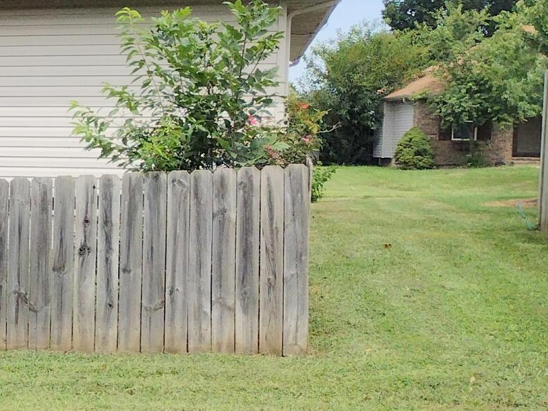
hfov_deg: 16.7
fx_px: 1615
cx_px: -377
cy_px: 222
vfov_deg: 14.5
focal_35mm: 102
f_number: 1.7
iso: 100
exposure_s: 1/2567
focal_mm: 4.71
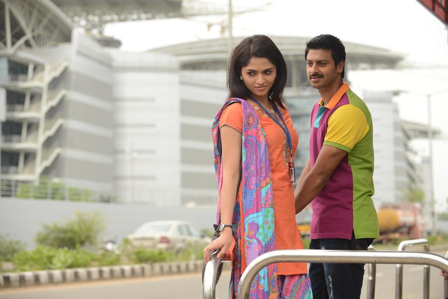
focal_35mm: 105
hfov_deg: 19.4
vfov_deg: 13.1
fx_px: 1307
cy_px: 150
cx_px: 224
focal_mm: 105
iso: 400
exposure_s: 1/400
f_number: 5
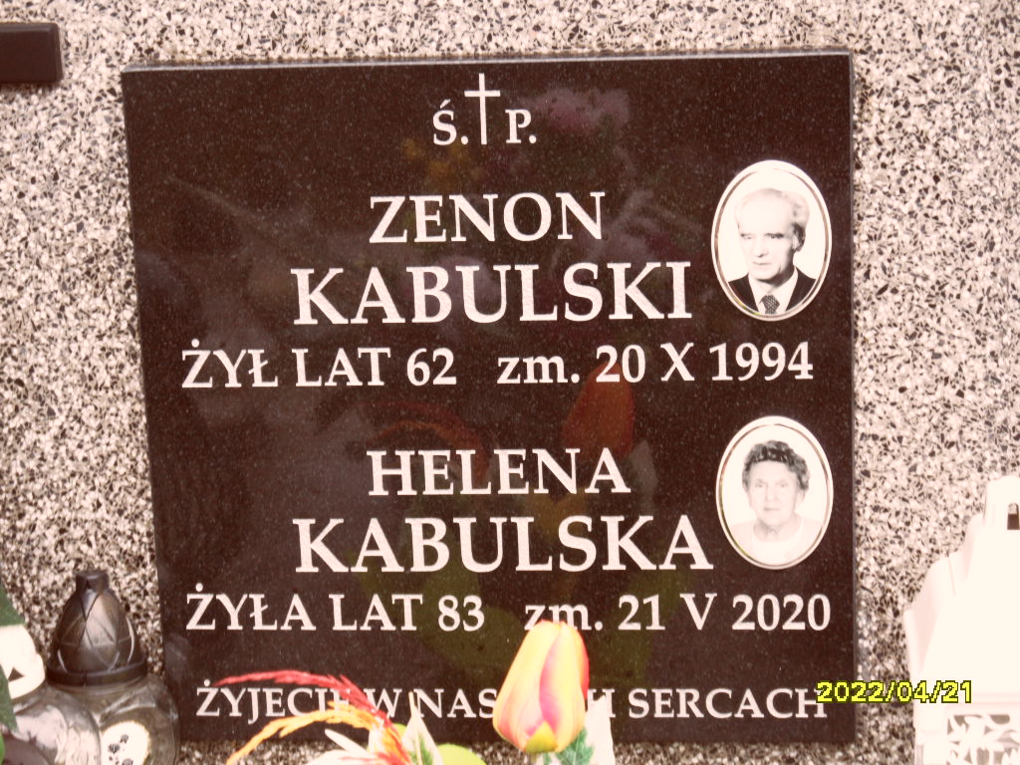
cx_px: 510
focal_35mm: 100
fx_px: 2947
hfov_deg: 19.6
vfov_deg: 14.8
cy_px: 382
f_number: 4.4
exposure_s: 1/45
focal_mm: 16.3
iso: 100
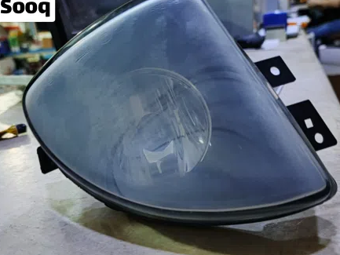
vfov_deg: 41.8
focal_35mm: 34
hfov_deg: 53.9
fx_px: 334
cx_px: 174
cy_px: 135
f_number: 1.8
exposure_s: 1/33.3
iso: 2705
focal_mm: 5.89
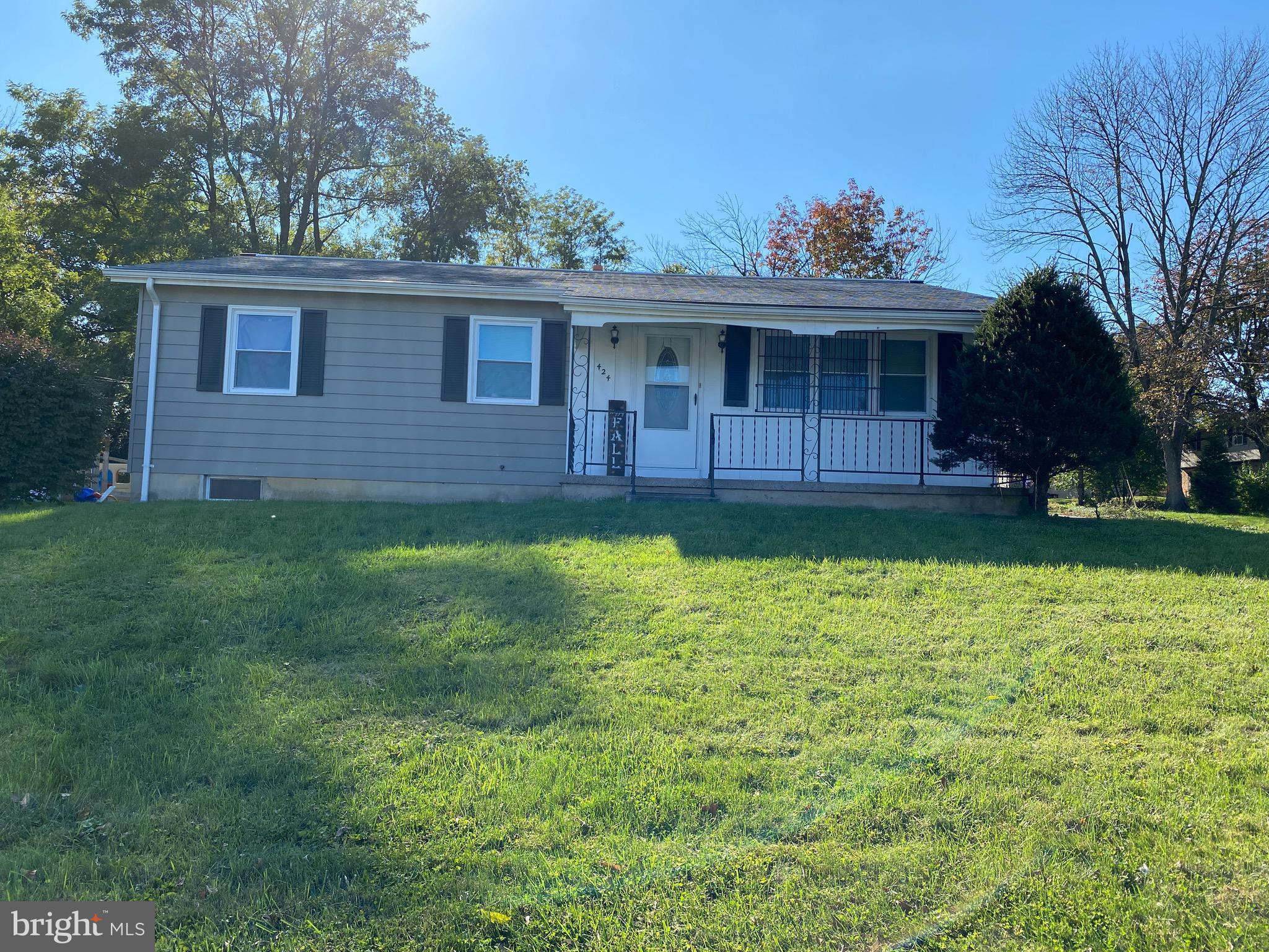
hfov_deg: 67.3
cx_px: 634
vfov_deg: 53.1
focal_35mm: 26
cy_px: 476
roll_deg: -2.1
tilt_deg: +3.4
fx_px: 953
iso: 32
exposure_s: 1/1808
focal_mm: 4.25
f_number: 1.8
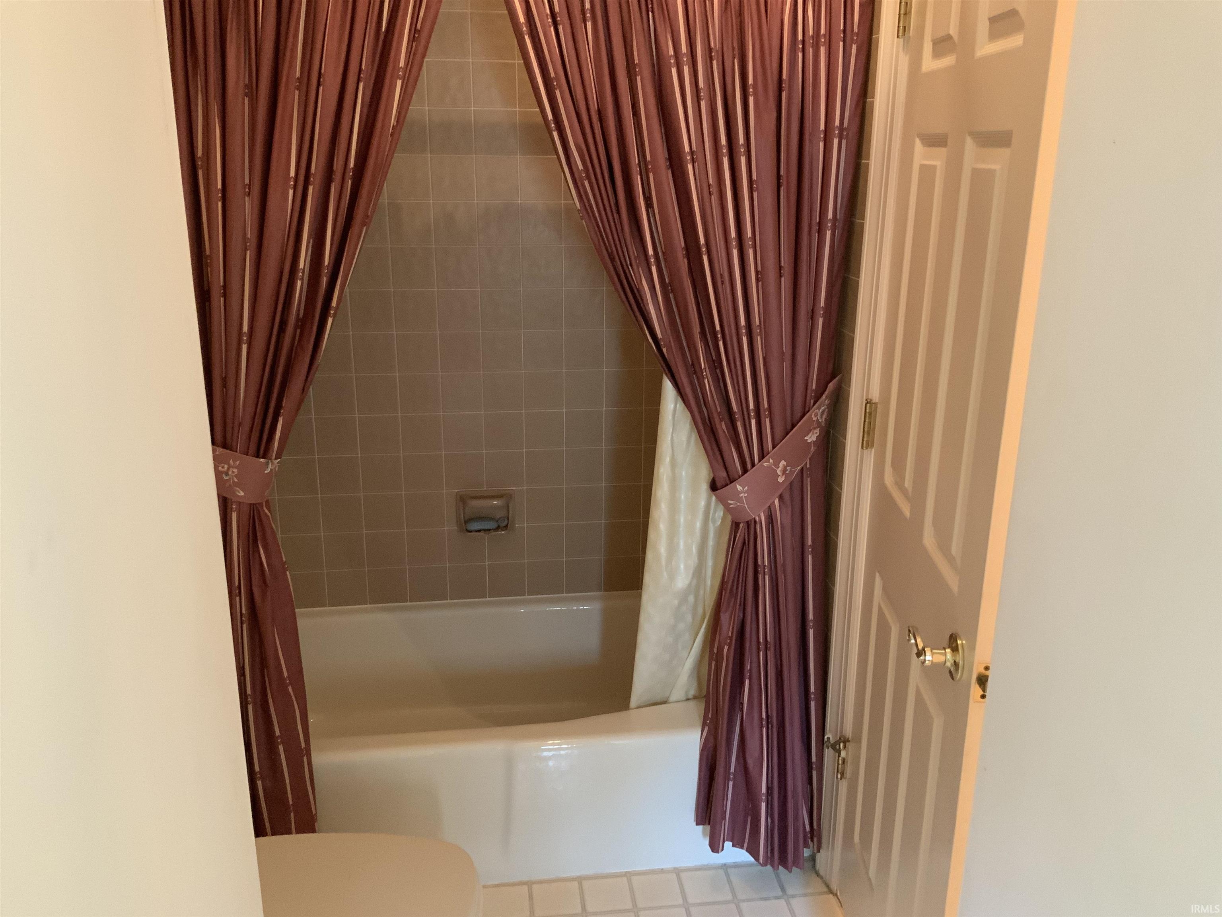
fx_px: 1024
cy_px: 458
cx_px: 611
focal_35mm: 29
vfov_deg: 48.2
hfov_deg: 61.7
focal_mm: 3
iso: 320
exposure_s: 1/40
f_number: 1.8
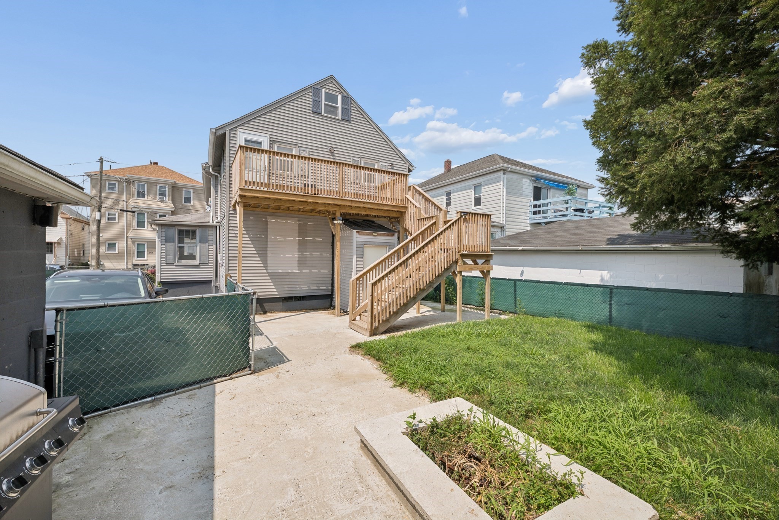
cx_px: 390
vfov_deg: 81.2
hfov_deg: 104.3
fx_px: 303
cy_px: 260
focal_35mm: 14
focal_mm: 14
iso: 400
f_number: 8
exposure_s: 1/1250
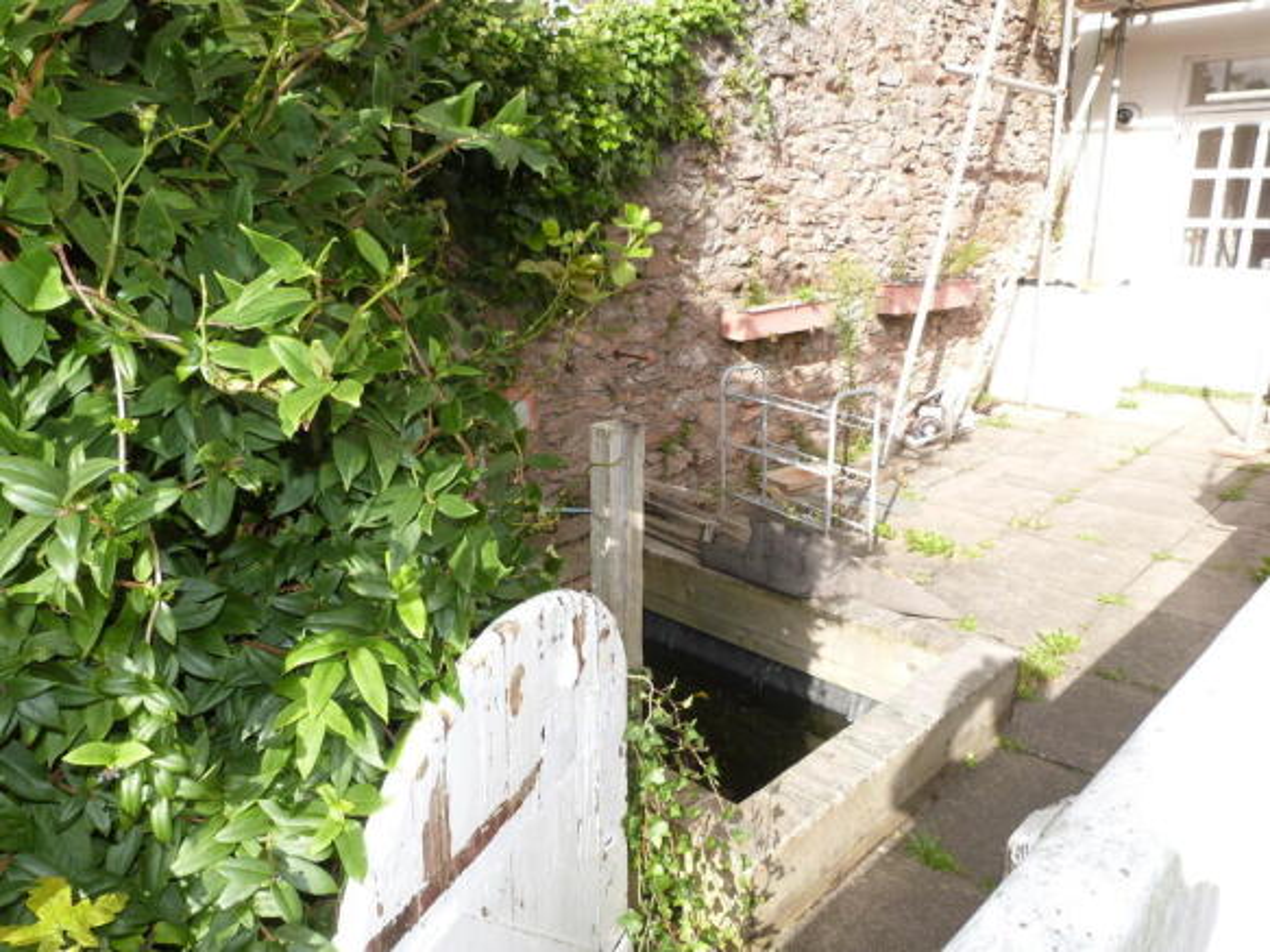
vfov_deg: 54.9
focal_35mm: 25
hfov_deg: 69.4
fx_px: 917
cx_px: 635
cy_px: 476
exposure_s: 1/250
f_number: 4.5
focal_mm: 4.5
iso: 100
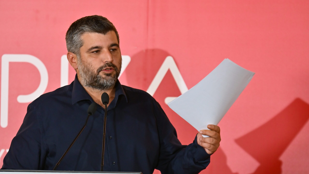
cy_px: 100
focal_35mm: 546
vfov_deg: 2.2
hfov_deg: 4.0
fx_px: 4474
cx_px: 155
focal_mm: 520
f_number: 6.3
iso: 3600
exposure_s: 1/250
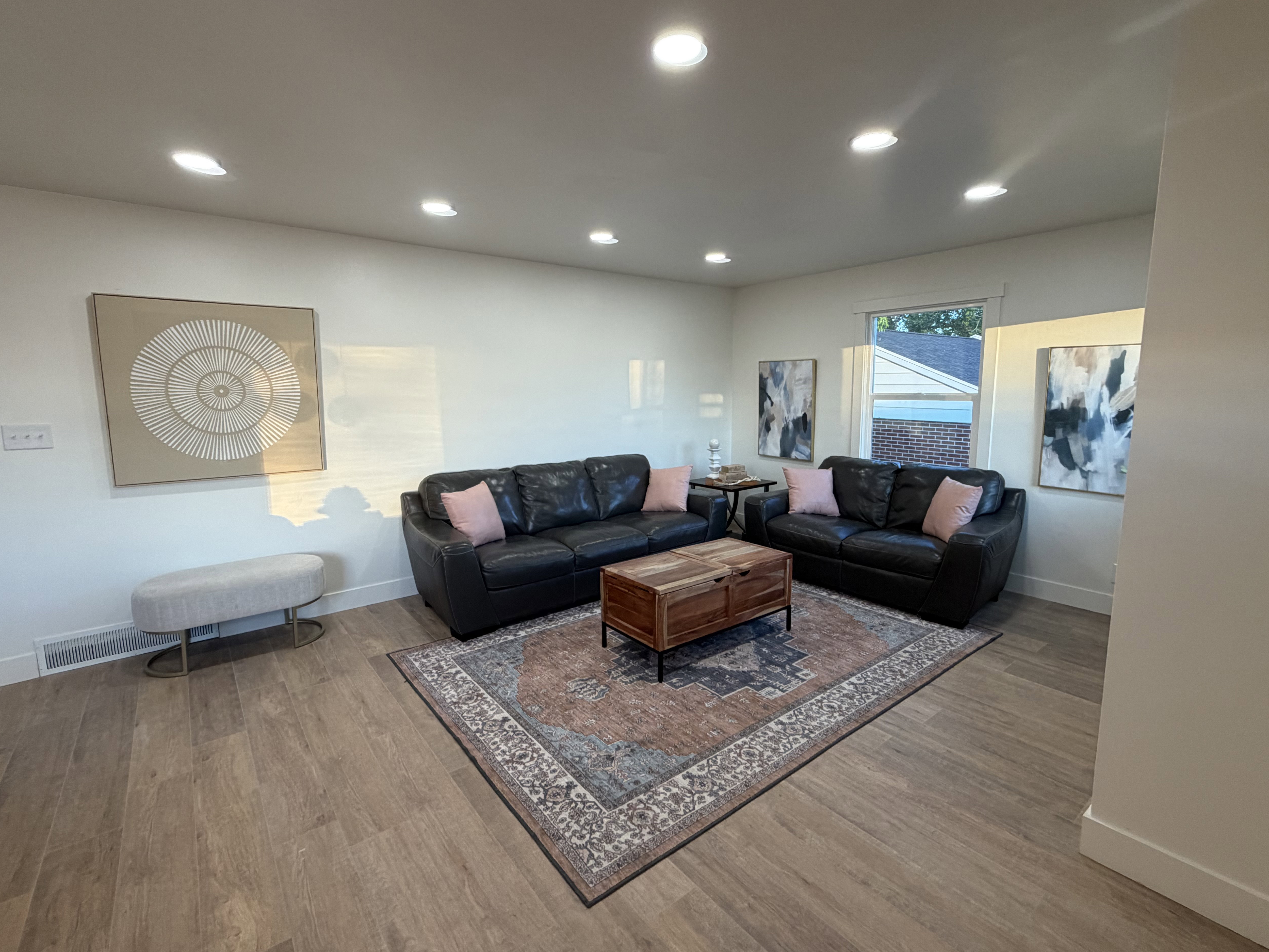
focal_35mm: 16
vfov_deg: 78.1
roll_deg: +0.8
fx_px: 587
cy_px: 462
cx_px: 631
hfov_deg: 94.5
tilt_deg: -7.3
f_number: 2.2
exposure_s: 1/120
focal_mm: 2.22
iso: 200
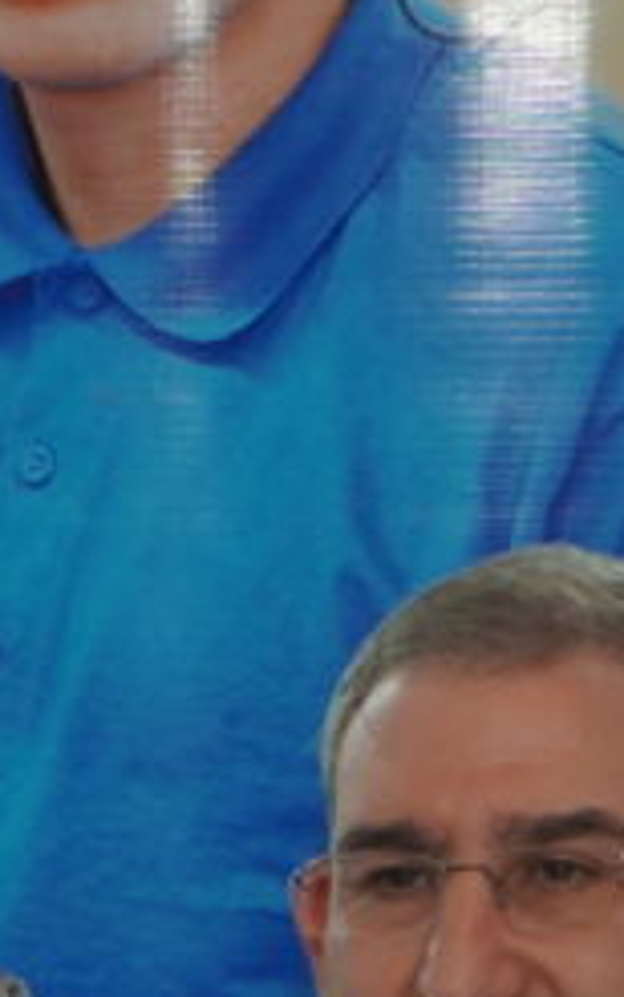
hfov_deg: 4.2
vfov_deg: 6.8
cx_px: -267
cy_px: 460
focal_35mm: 308
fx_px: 8371
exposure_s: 1/160
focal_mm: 29
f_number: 4
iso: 160
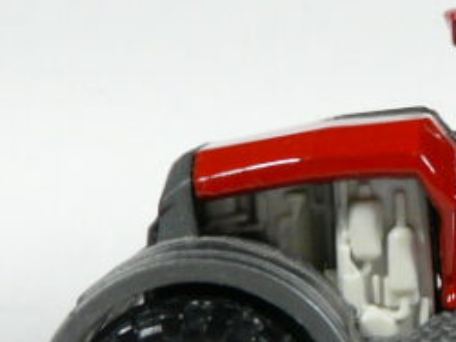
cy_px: 246
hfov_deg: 11.3
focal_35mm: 172
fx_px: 2265
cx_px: 512
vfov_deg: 8.6
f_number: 3.2
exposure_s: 1/40
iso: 100
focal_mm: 7.4
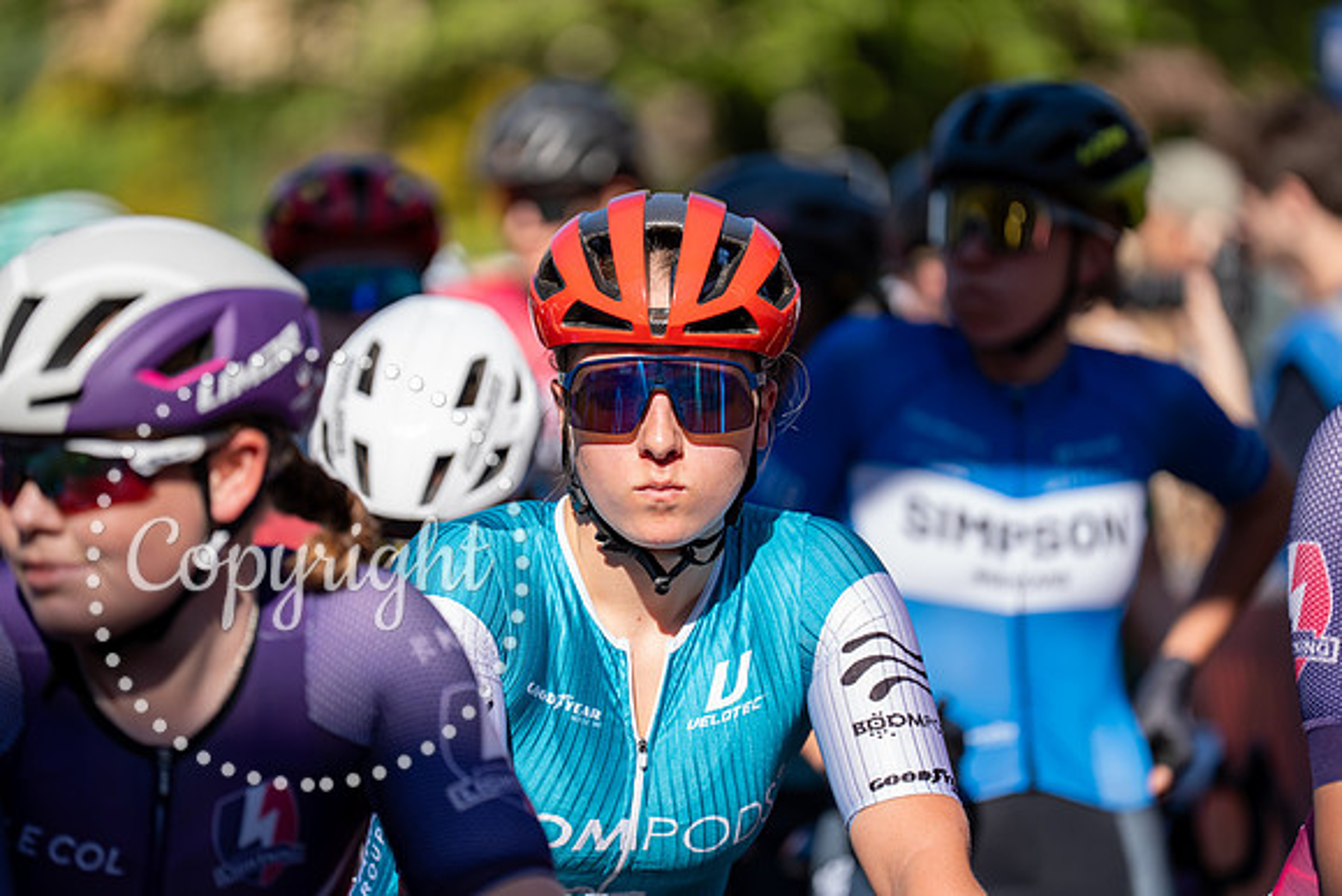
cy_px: 448
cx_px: 671
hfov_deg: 11.3
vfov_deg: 7.5
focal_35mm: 182
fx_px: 6786
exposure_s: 1/1000
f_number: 2.8
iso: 100
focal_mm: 182
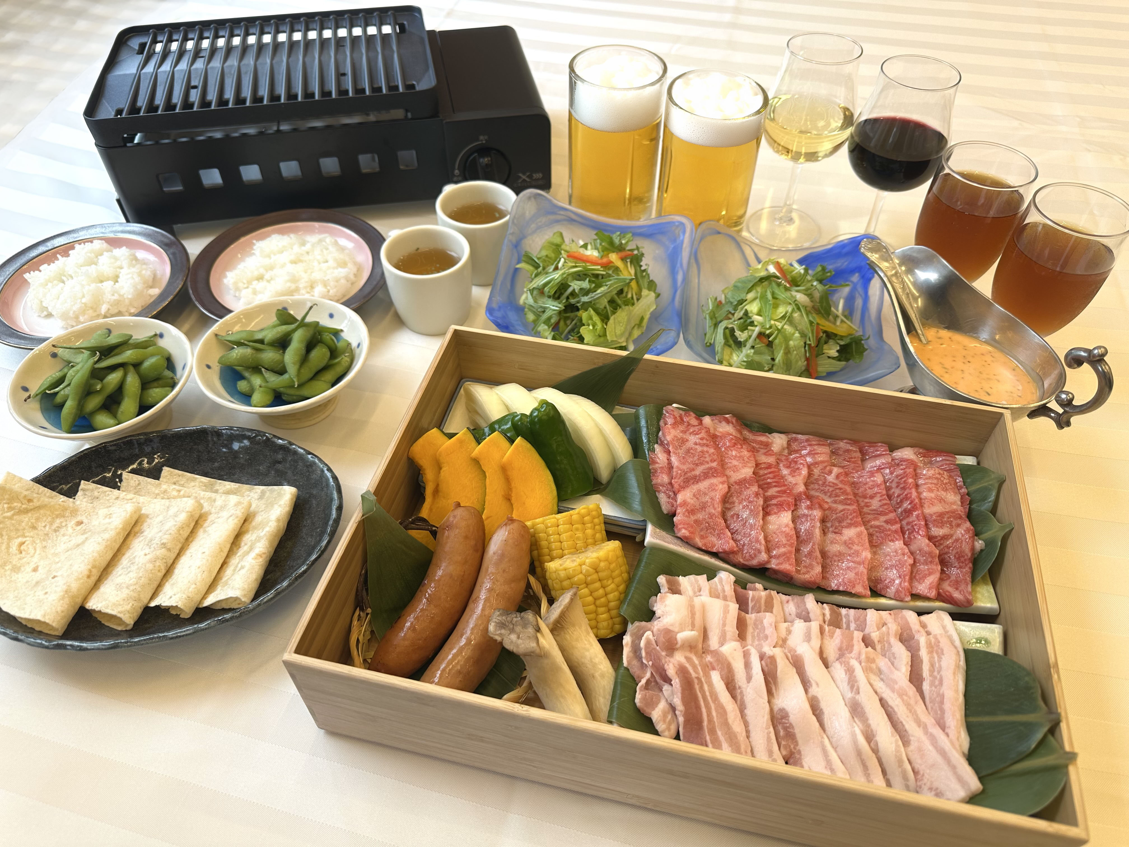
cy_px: 424
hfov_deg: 71.6
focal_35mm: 24
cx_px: 564
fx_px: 783
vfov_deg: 56.8
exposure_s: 1/125
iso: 50
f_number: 1.78
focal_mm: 6.86
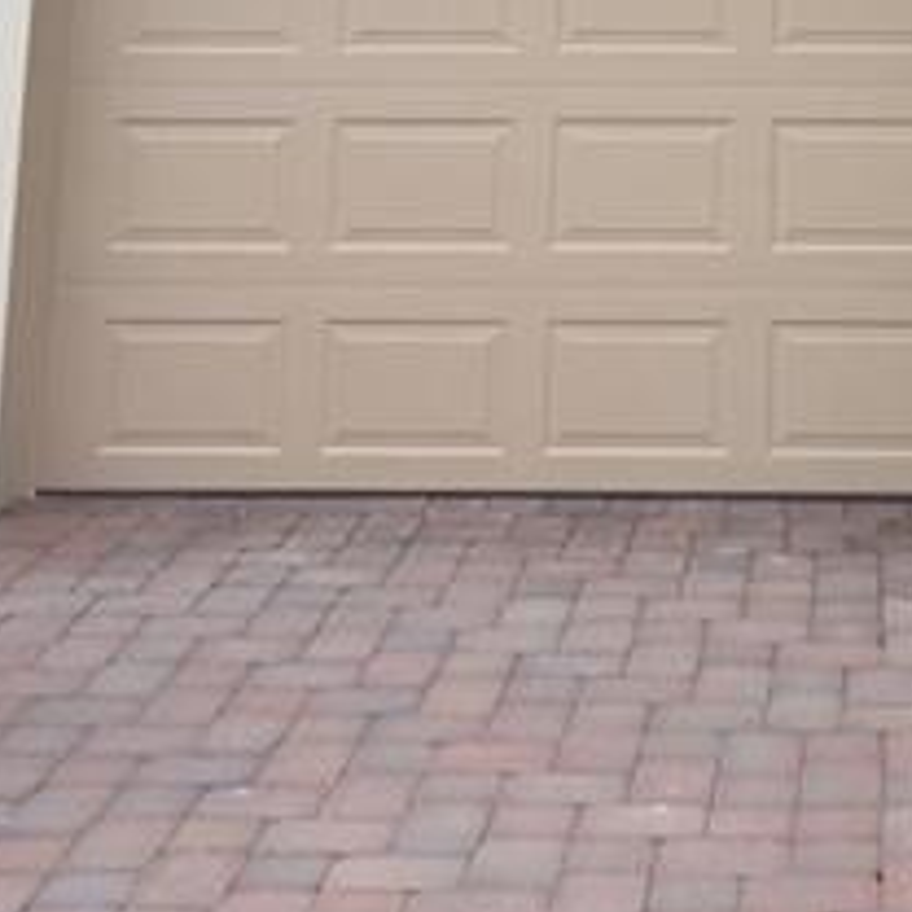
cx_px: 877
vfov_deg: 17.5
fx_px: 2534
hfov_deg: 19.9
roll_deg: +0.5
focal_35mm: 85
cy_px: -609
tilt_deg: +13.5
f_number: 1.5
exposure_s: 1/2513
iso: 50
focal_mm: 5.7
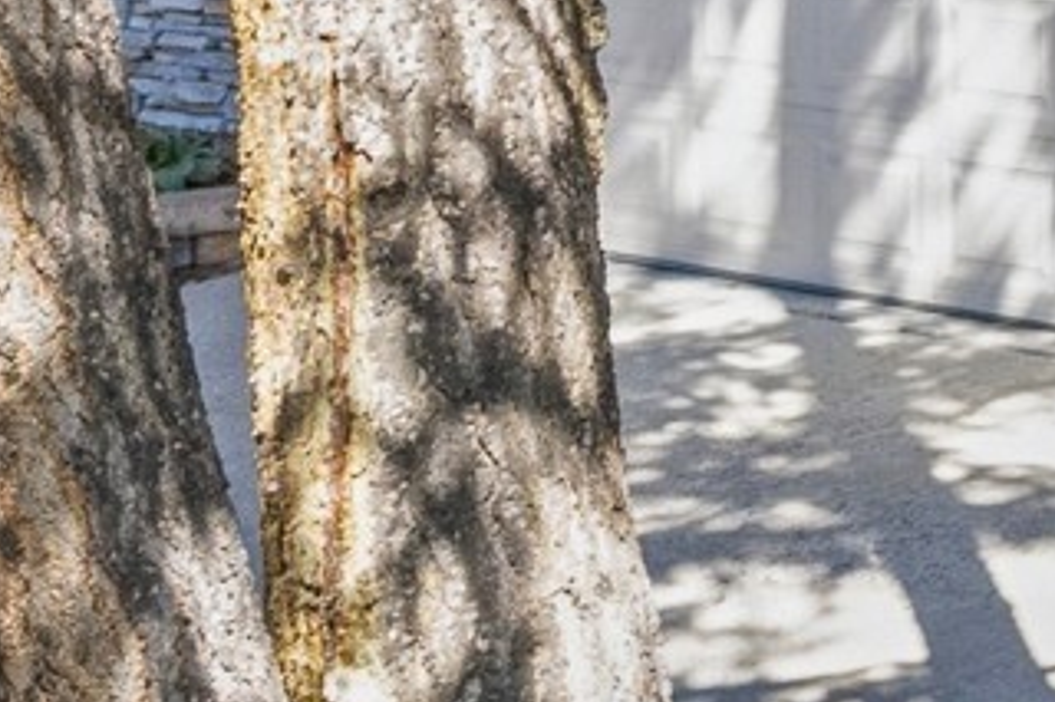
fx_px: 4130
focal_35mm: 141
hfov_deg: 10.9
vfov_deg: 9.2
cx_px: 2941
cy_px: -676
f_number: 2.8
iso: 100
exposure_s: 1/320
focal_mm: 8.38
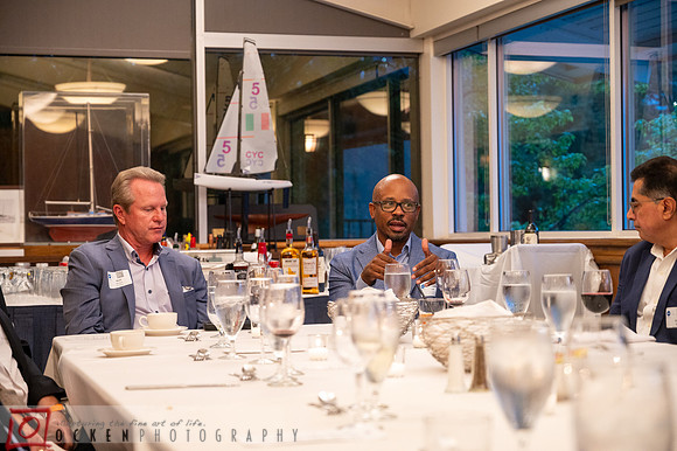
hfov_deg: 28.9
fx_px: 1316
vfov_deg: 19.4
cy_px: 226
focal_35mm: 70
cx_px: 338
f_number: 4
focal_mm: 70
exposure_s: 1/125
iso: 2000
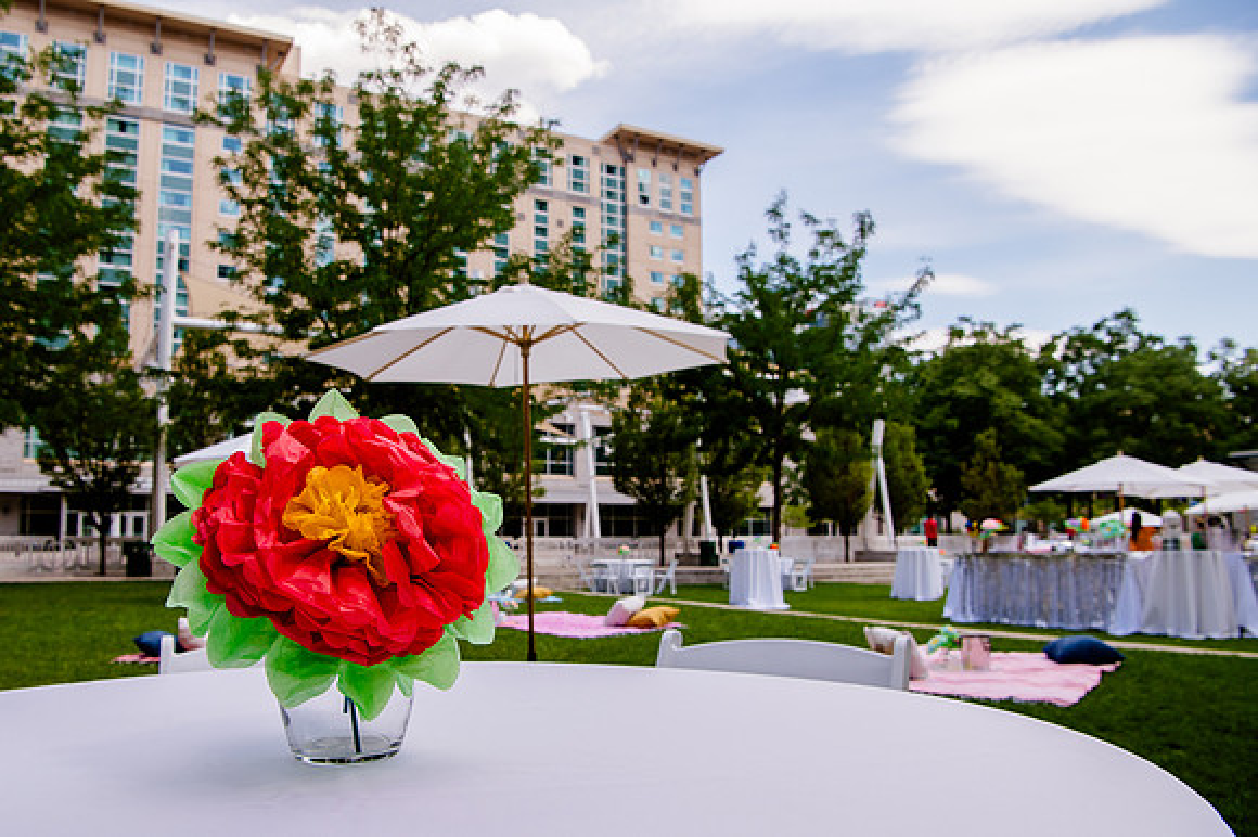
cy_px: 469
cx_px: 553
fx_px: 939
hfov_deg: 67.4
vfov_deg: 47.9
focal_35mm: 27
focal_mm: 24
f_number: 8
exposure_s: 1/400
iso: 320
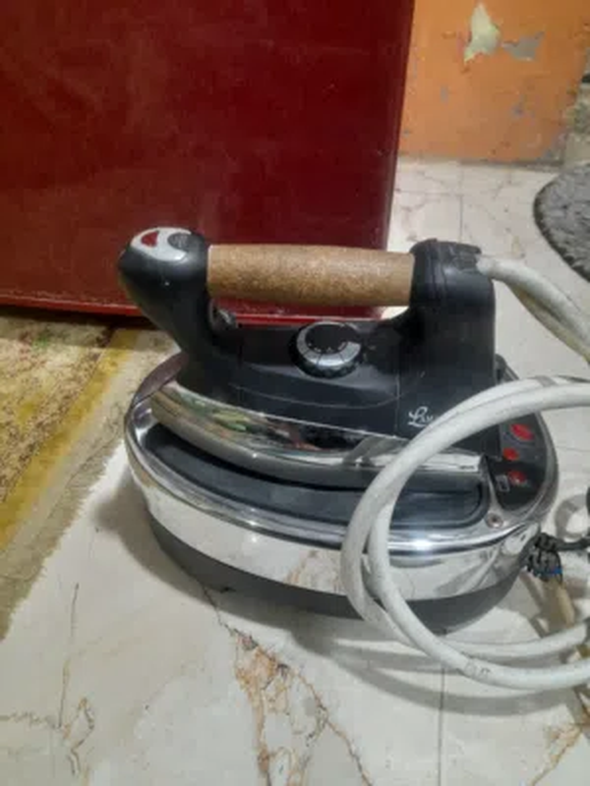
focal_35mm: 25
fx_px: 568
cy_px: 393
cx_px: 295
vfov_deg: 69.4
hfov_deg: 54.9
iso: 250
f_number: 2
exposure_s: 1/50
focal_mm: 4.6
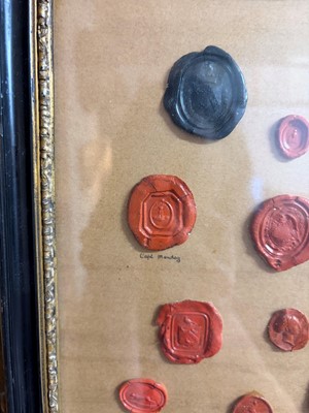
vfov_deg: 67.3
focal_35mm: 26
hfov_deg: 53.1
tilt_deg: -3.1
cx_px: 154
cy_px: 206
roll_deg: -1.4
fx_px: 309
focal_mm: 5.96
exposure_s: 1/50
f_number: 1.6
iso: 320
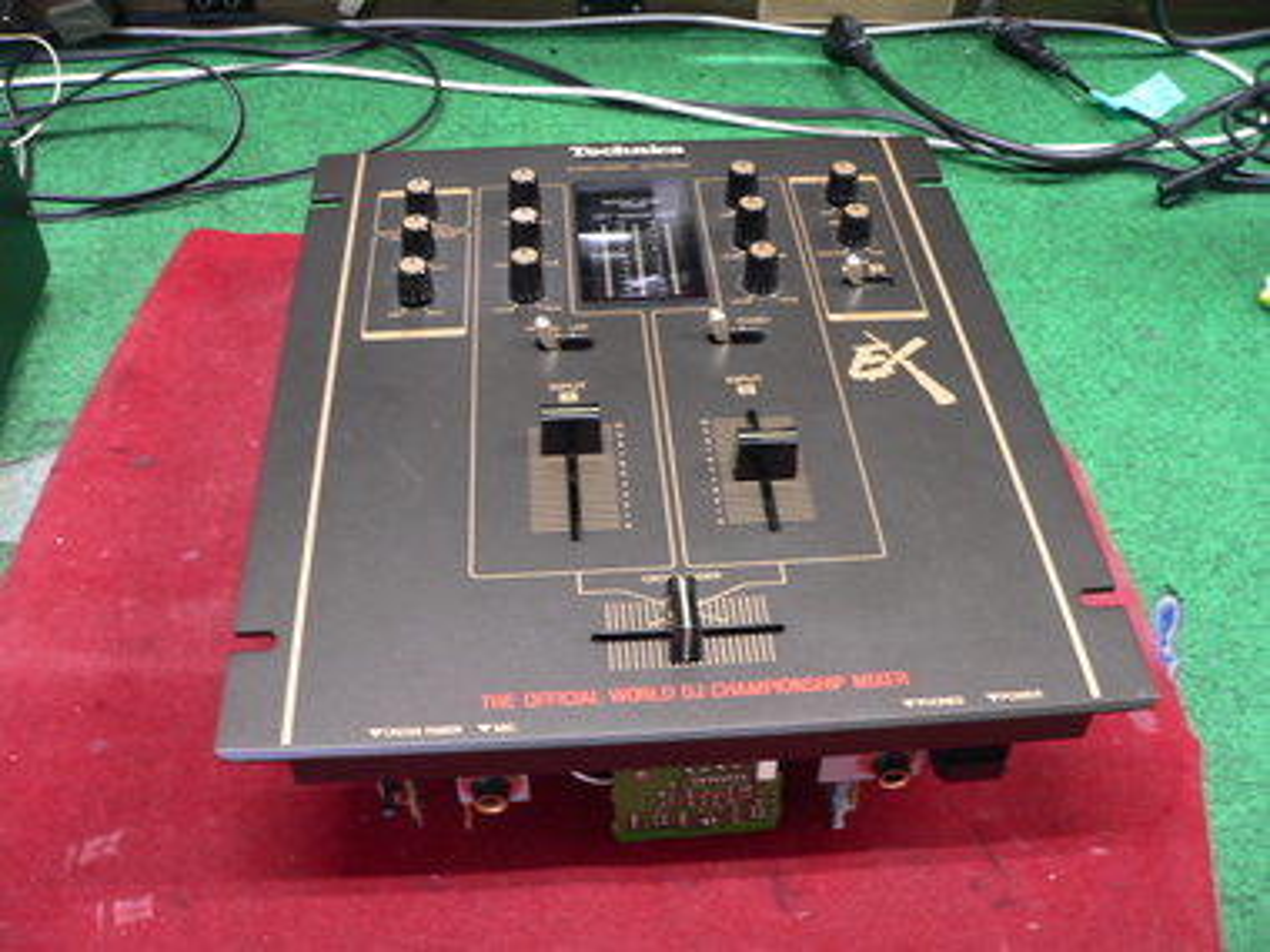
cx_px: 635
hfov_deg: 51.4
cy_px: 476
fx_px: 1321
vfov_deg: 39.7
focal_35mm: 36
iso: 200
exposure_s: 1/8
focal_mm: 6
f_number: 2.8
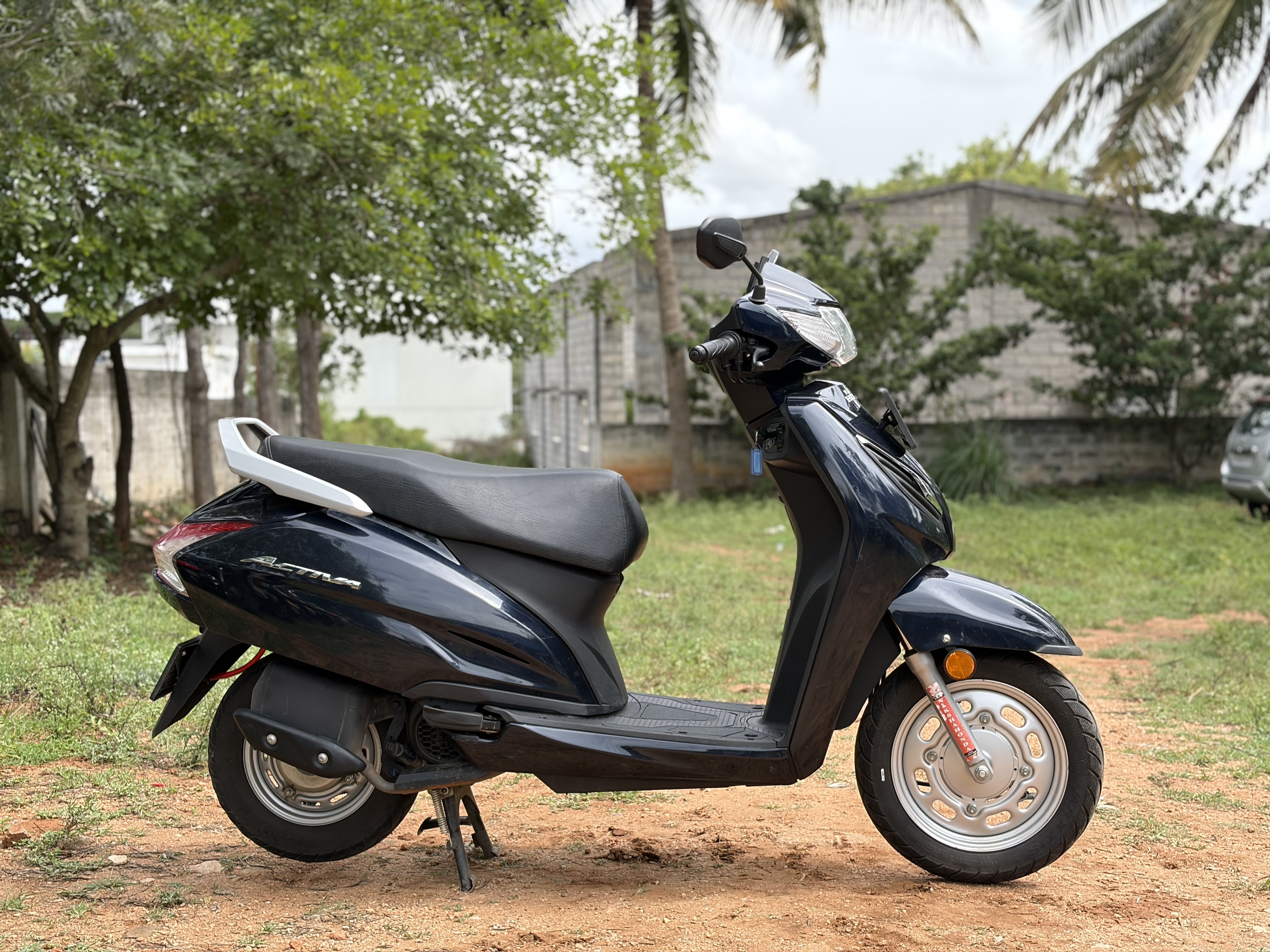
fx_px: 1908
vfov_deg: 28.0
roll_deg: +1.2
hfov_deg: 36.8
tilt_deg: -2.8
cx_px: 635
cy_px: 476
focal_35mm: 52
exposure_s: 1/1117
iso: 50
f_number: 1.6
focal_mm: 5.96
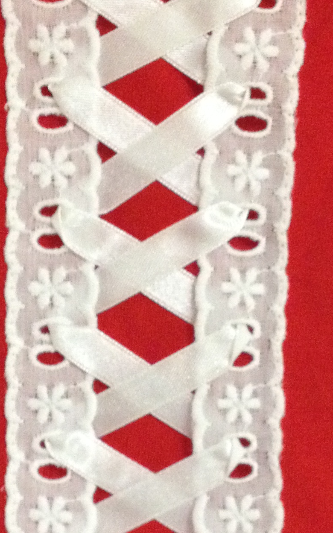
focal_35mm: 97
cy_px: 379
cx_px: 151
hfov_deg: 13.5
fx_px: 1408
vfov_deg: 21.3
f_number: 2.4
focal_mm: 4.28
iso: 400
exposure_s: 1/20
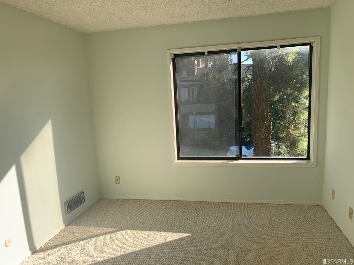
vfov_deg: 53.1
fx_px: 266
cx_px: 177
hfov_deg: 67.3
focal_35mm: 26
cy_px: 132
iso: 25
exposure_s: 1/526
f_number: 1.8
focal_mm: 4.25
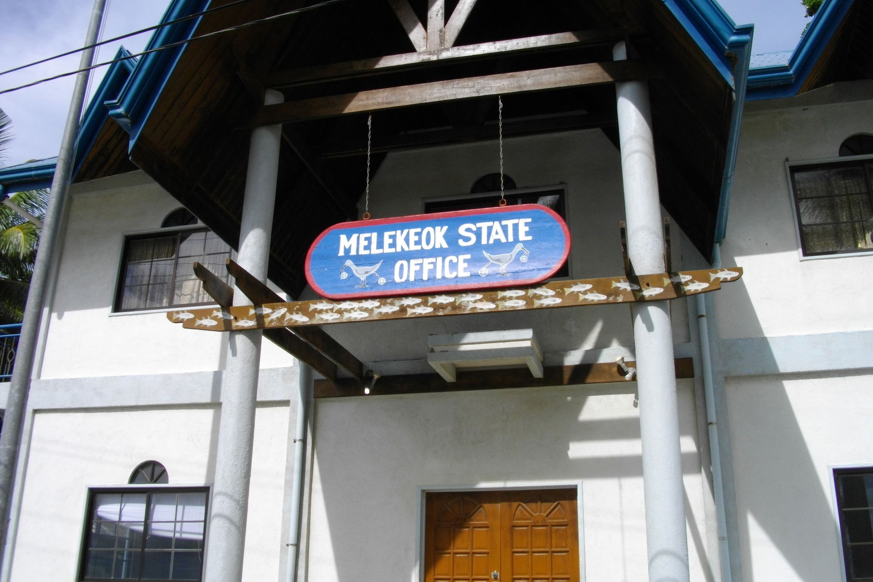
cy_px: 274
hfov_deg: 55.8
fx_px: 825
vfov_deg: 38.9
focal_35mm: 34
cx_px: 430
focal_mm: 5.7
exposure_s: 1/800
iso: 100
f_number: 5.5
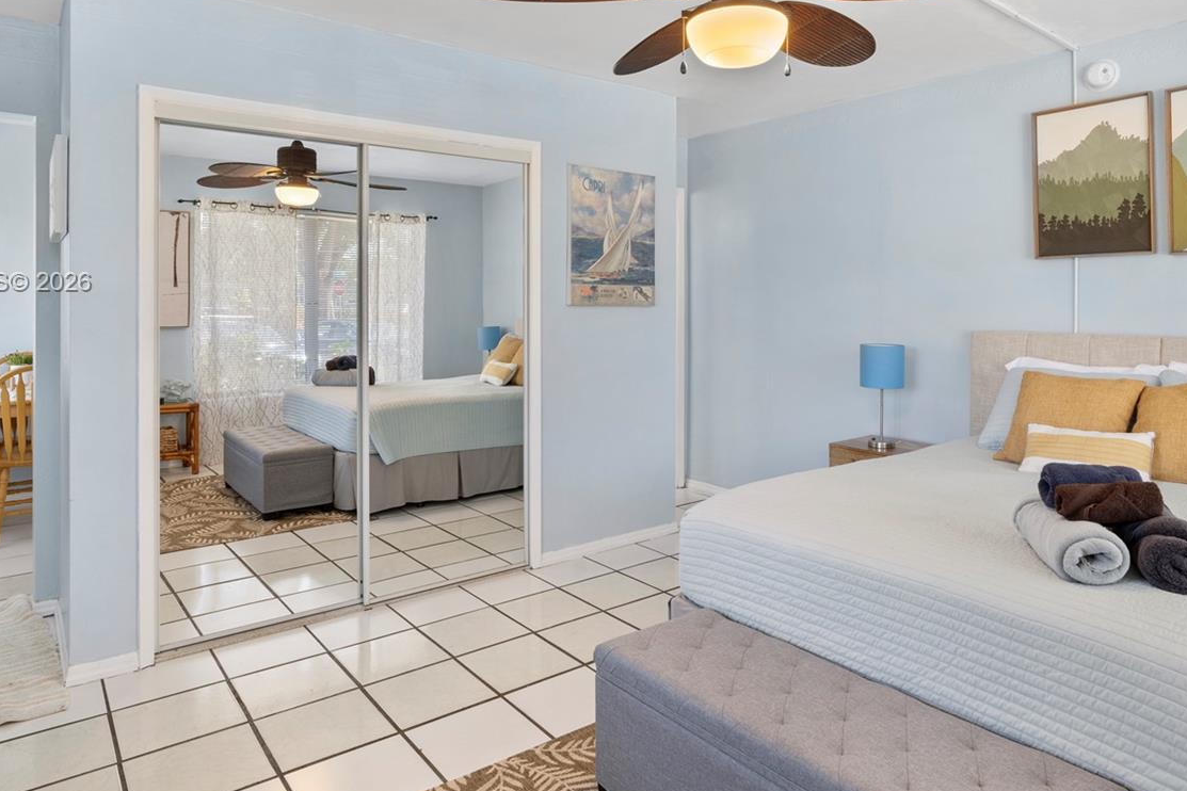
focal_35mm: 23
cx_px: 612
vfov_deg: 54.3
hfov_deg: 76.1
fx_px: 758
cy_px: 284
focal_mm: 16
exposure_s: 1/1.25
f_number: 9
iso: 200
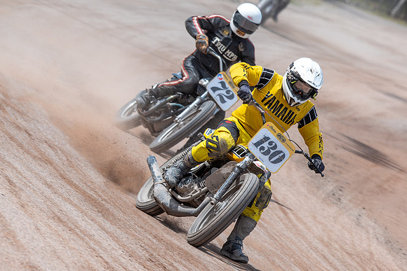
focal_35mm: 550
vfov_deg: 2.5
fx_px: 6217
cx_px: 237
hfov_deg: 3.7
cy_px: 151
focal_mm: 360
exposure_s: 1/320
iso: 100
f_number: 8
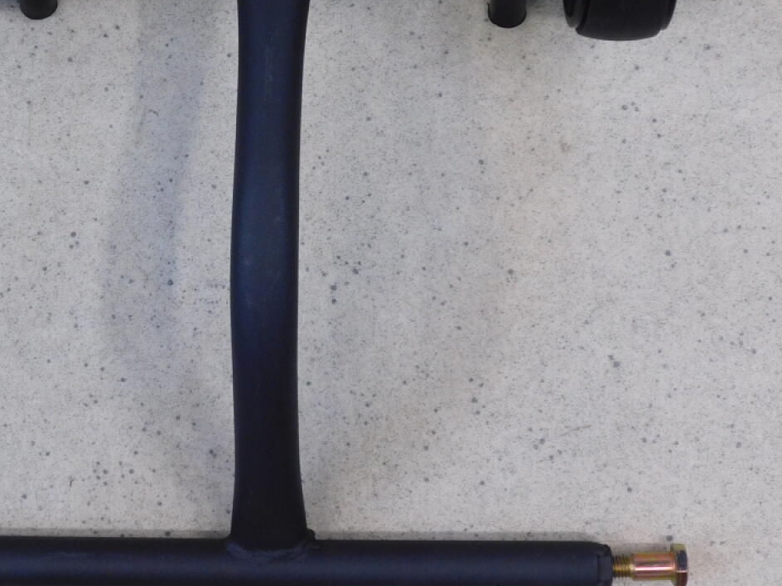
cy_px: 196
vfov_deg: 14.8
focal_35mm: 100
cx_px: 266
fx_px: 2259
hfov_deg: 19.6
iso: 220
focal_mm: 10.4
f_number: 4
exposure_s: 1/30
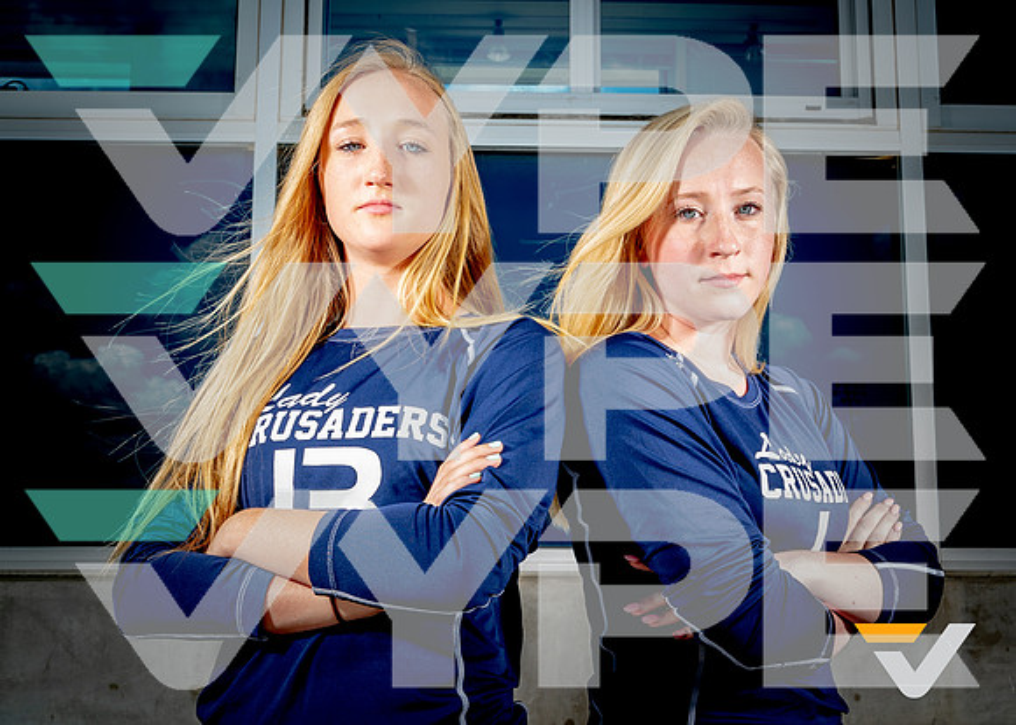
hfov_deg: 49.8
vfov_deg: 36.6
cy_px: 437
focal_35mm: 38
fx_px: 1093
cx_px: 545
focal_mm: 26
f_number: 8
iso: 100
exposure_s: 1/125
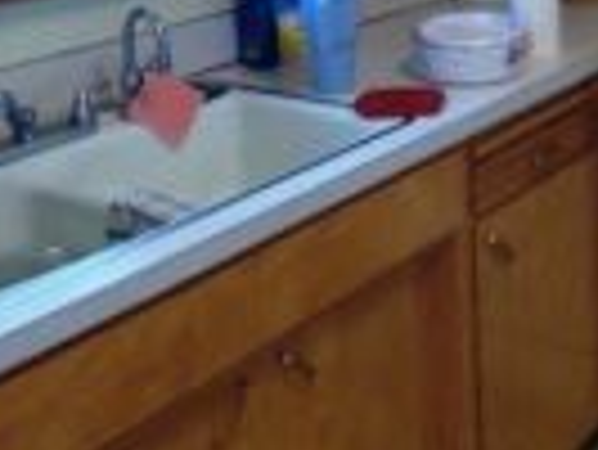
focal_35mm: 60
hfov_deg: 30.3
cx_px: 571
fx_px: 1037
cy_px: -90
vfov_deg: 22.5
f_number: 2.8
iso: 400
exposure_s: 1/50
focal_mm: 3.58
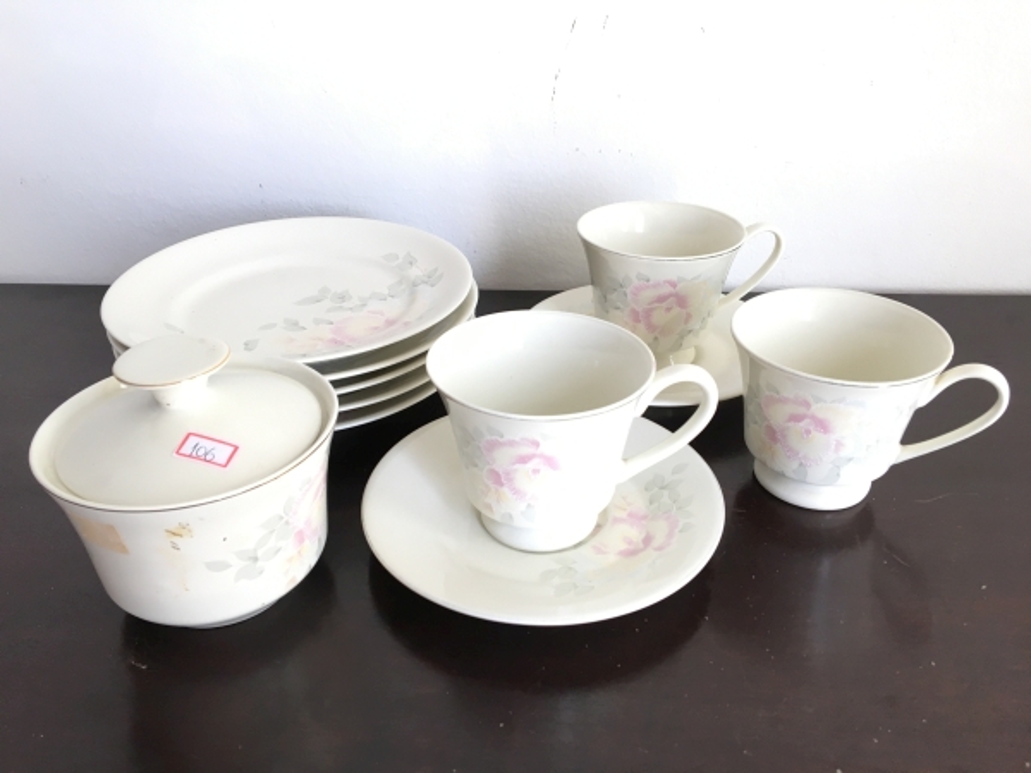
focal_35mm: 29
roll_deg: +1.1
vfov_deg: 48.2
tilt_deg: -29.5
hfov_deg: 61.7
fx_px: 864
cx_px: 516
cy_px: 386
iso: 32
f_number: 2.2
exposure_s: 1/40
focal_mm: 4.15
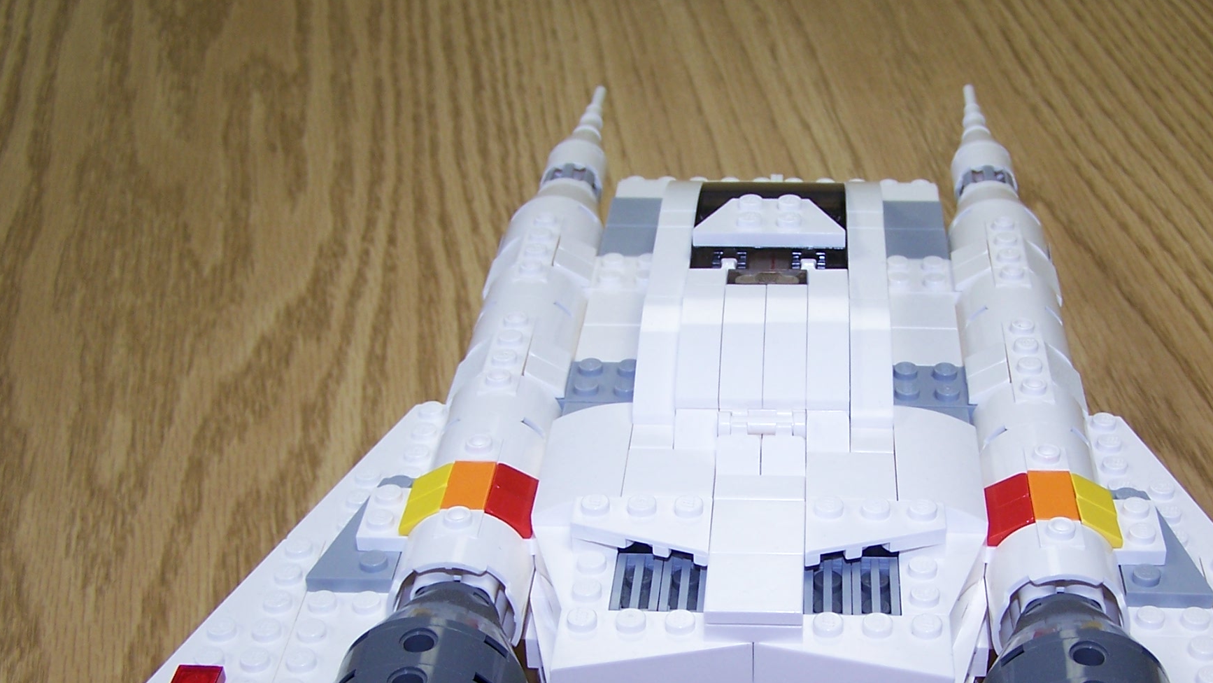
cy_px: 500
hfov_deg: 37.6
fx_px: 1769
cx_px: 766
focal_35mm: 55
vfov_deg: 21.7
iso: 80
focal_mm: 6.3
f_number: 2.8
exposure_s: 1/60
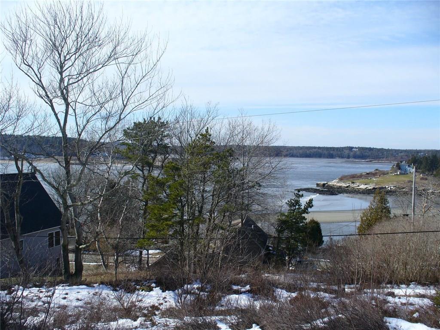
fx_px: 470
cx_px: 220
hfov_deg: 50.1
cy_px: 165
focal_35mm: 37
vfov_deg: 38.7
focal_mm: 6.1
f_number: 5.6
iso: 80
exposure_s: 1/320
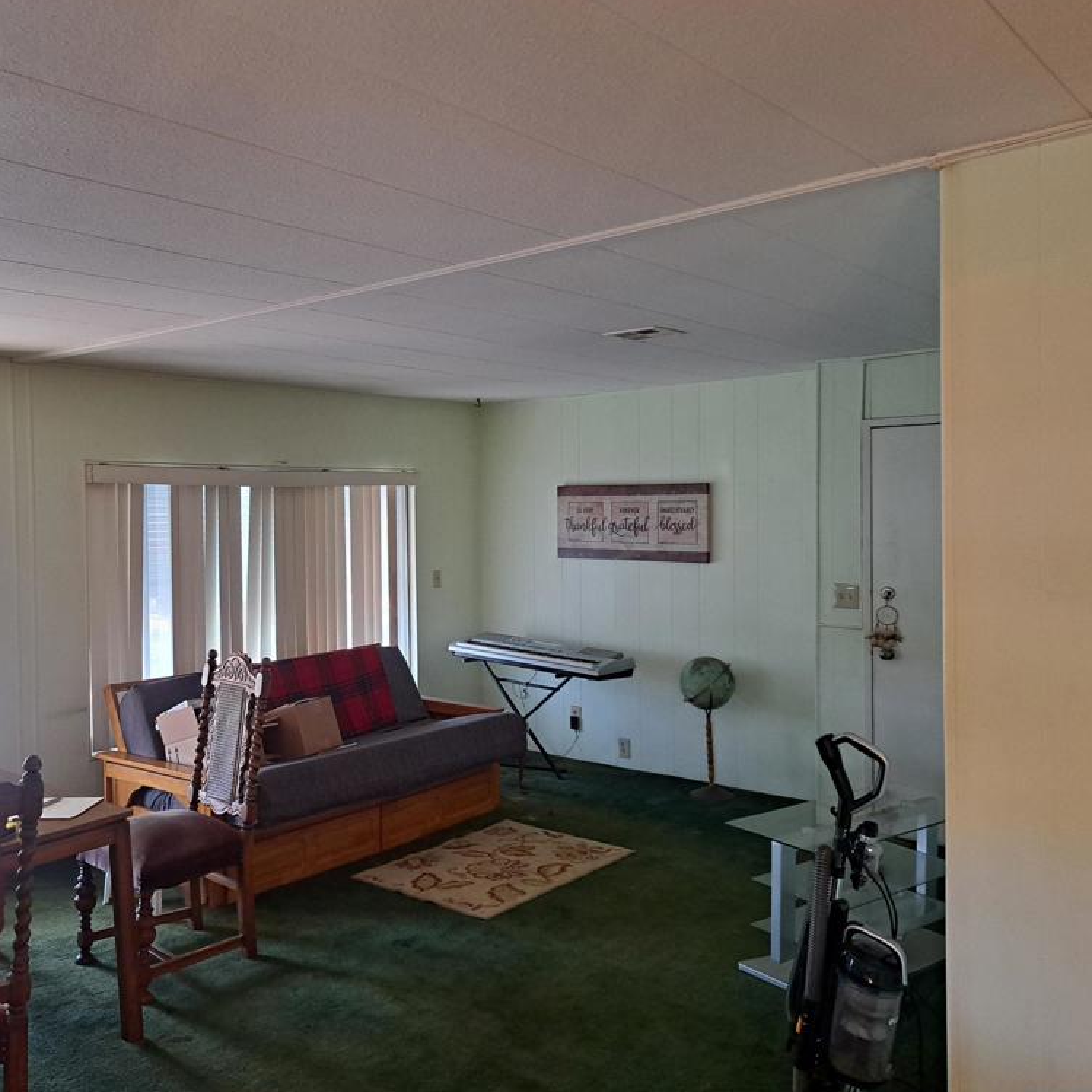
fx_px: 1035
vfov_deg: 55.6
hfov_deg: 54.8
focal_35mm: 29
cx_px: 395
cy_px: 544
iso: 250
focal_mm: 5.23
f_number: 1.8
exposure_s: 1/60
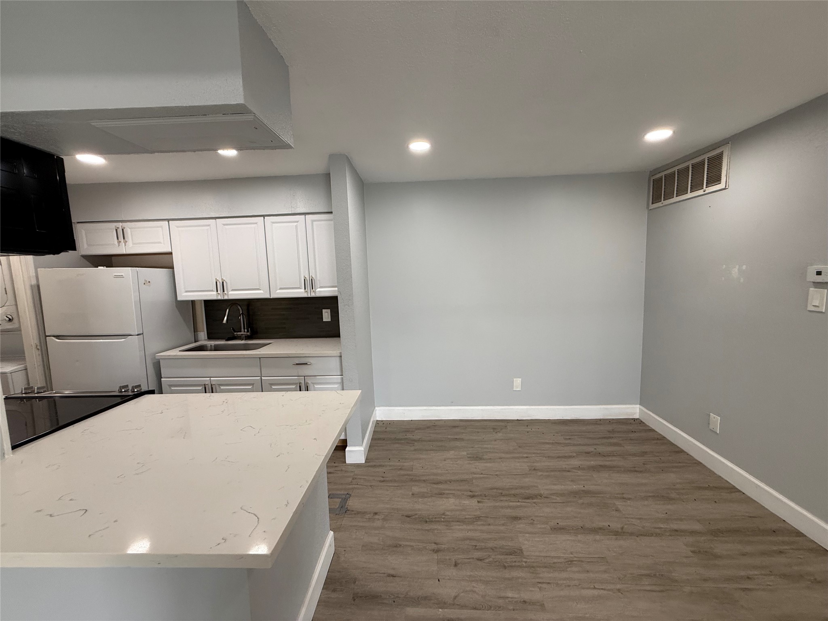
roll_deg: +1.9
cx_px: 414
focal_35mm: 14
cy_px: 310
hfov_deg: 102.1
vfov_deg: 85.7
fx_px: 335
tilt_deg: -5.9
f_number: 2.2
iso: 160
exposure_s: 1/120
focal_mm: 2.22
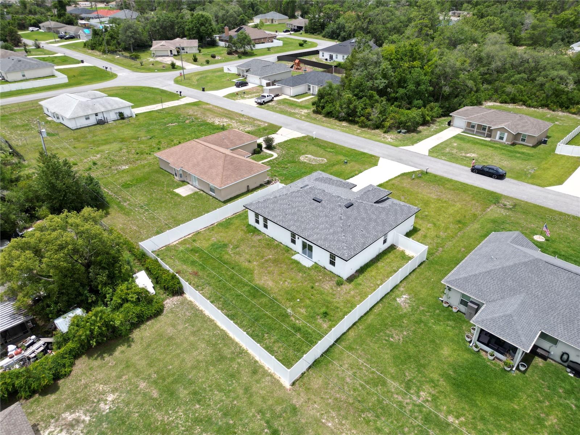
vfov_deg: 56.8
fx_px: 402
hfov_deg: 71.6
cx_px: 290
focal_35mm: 24
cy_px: 218
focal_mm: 6.72
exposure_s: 1/2500
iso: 100
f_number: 1.7
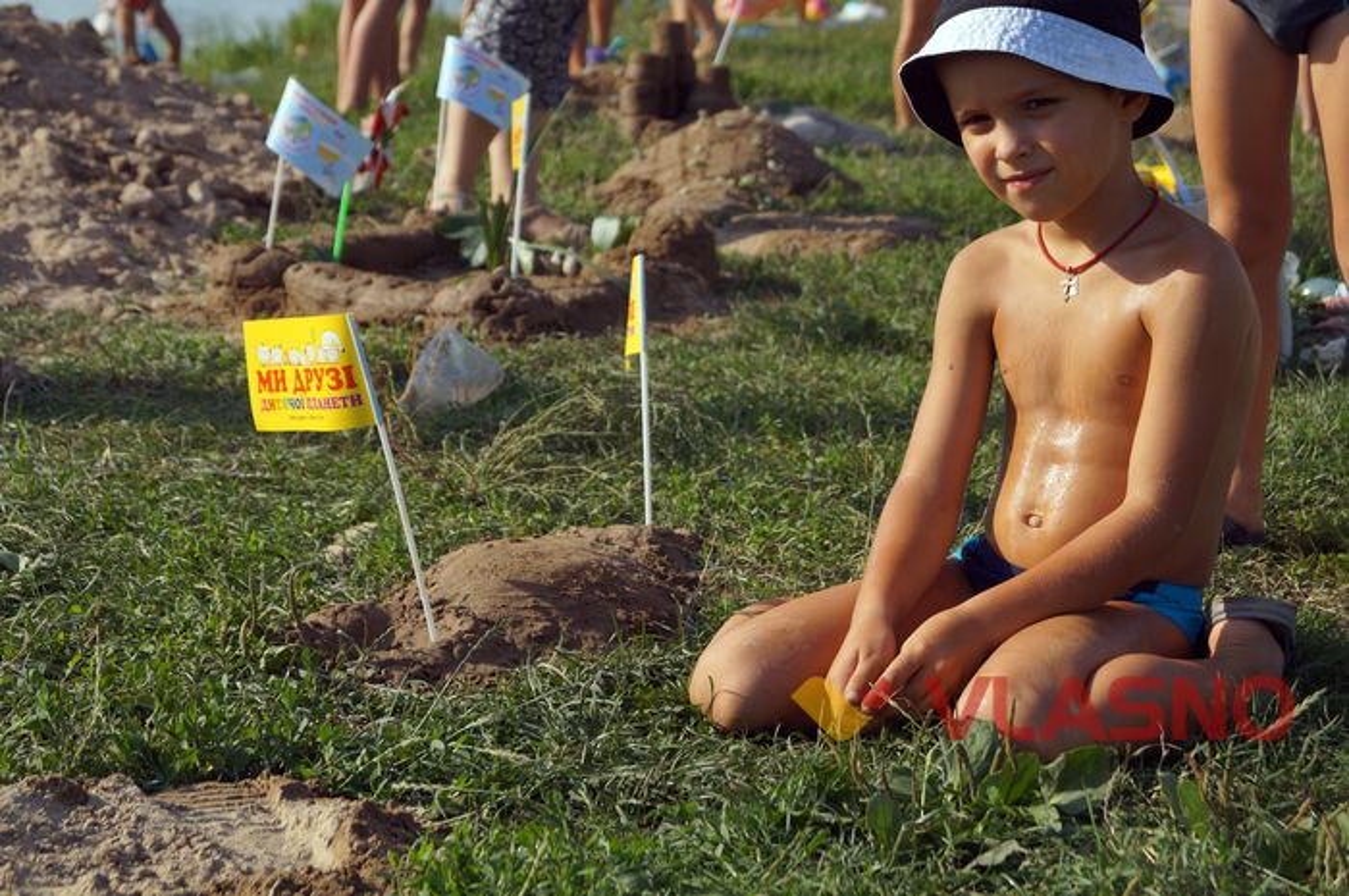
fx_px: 2807
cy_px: 448
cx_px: 674
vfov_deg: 18.1
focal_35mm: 75
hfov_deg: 27.0
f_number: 6.3
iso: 100
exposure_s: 1/320
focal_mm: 50
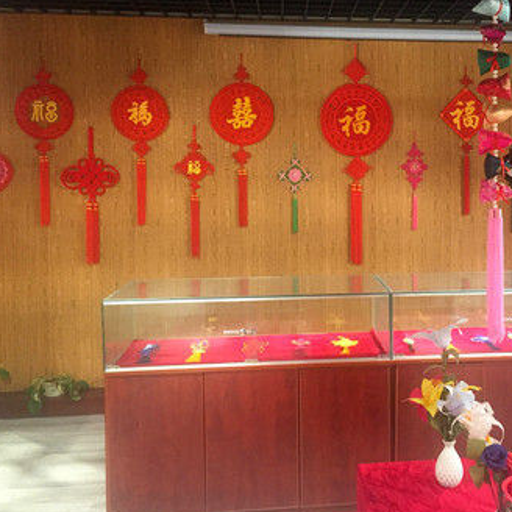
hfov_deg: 38.3
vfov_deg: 39.0
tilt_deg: -2.6
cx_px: 375
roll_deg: -1.3
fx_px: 720
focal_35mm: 43
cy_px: 206
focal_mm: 4.15
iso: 250
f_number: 2.2
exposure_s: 1/24
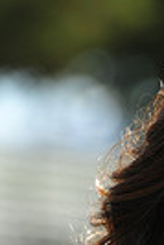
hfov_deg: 1.6
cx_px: 289
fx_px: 5929
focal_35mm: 870
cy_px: 400
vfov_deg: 2.4
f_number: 4.5
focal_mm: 200
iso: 200
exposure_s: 1/640
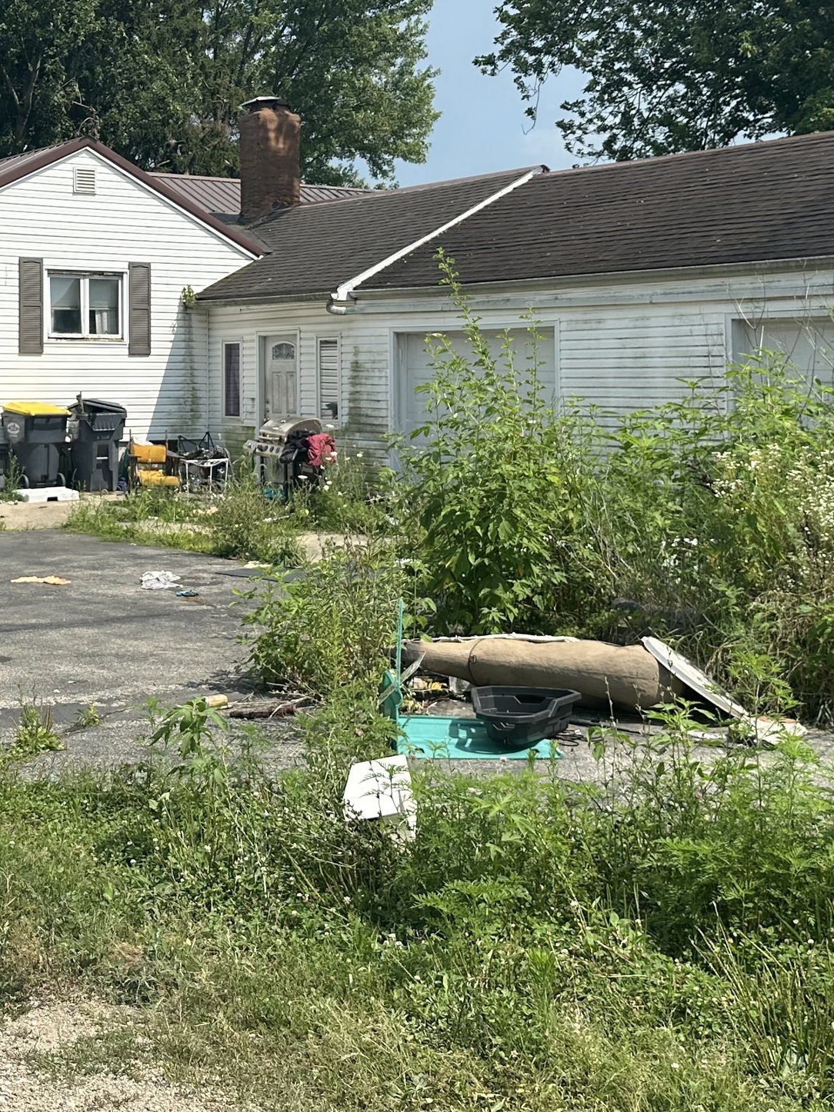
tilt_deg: +2.6
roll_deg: +0.3
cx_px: 188
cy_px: 323
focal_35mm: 51
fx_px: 1639
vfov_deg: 36.9
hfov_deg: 28.1
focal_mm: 6.86
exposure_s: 1/4545
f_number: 1.78
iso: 80
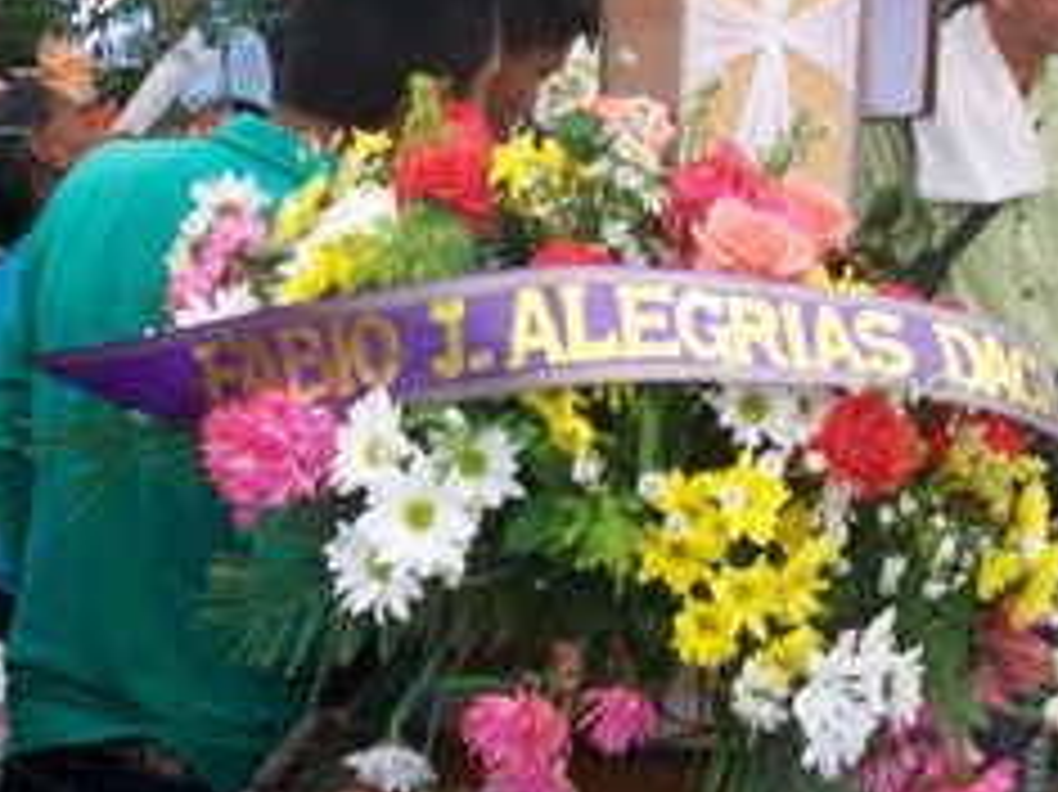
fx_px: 2077
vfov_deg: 21.6
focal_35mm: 68
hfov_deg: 28.5
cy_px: 322
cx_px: 617
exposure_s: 1/160
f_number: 2.8
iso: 64
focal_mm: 5.7
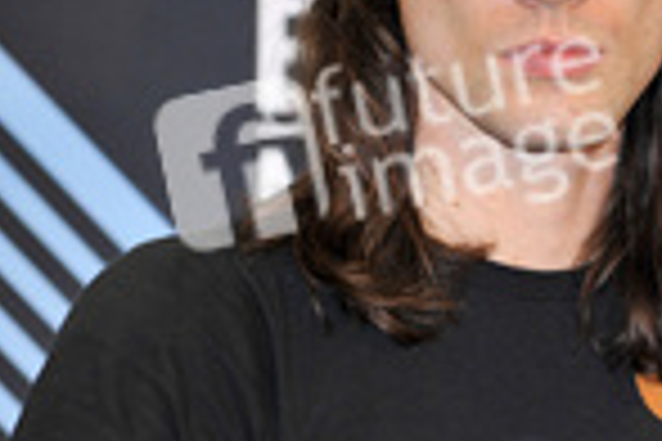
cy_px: 369
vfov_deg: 2.5
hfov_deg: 3.8
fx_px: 9966
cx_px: 518
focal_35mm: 542
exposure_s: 1/250
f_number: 4.5
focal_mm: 200
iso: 800
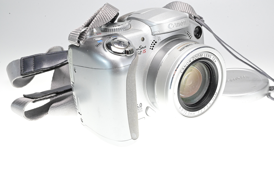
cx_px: 137
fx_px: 380
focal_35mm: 50
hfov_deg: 39.6
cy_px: 92
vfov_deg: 27.0
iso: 5000
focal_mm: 50
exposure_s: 1/125
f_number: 25
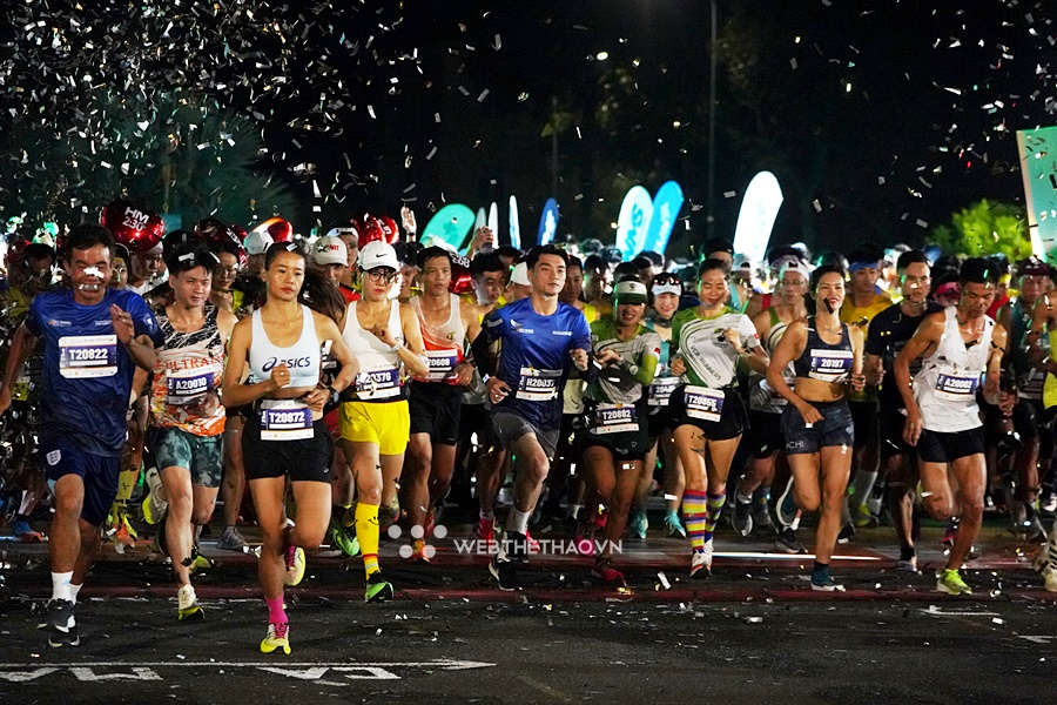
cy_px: 352
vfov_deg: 11.6
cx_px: 528
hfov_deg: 17.3
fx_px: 3464
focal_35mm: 118
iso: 12800
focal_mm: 118
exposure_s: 1/500
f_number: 5
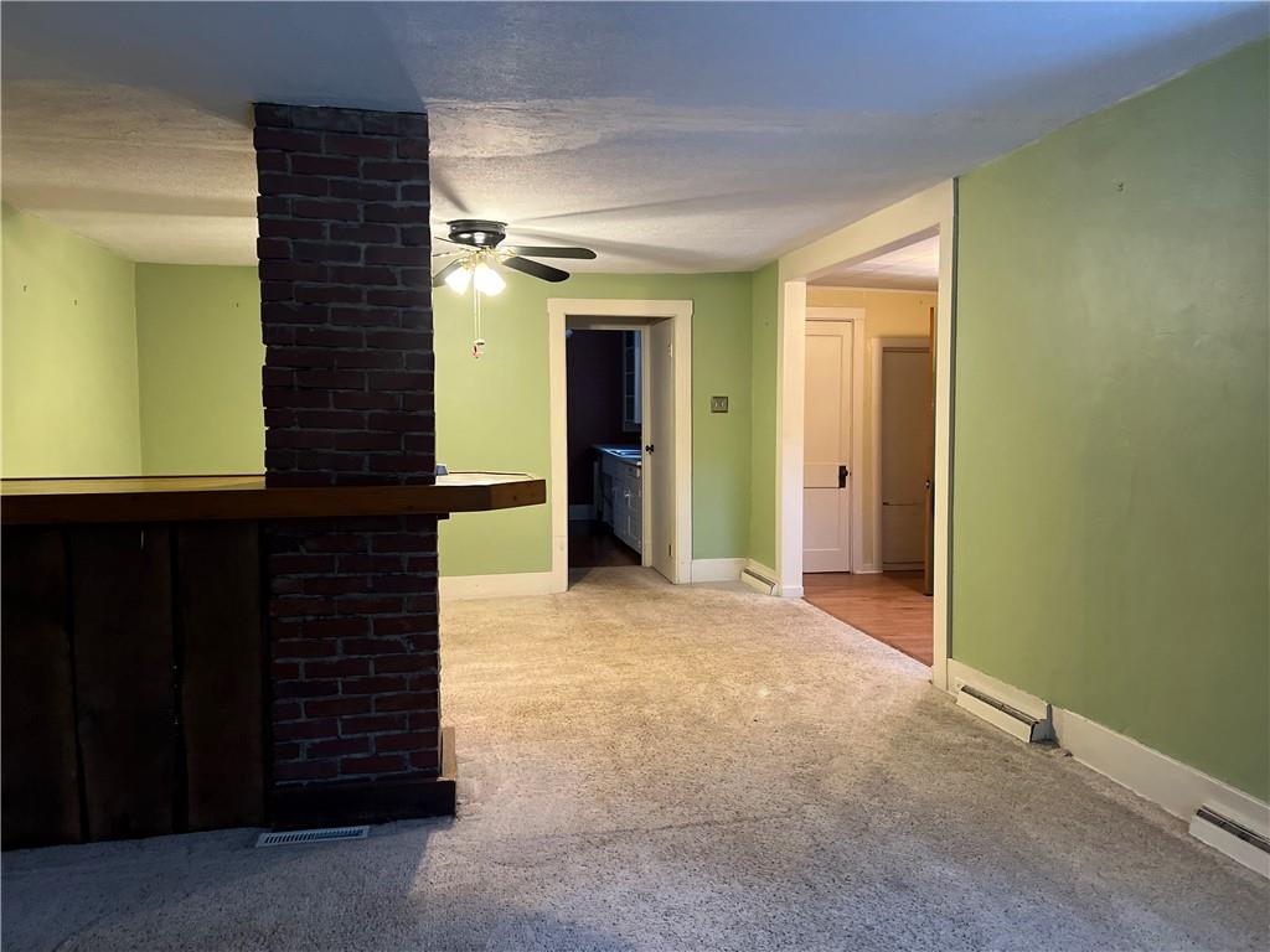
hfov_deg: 67.3
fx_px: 954
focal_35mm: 26
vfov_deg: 53.1
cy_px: 476
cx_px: 635
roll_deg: +0.8
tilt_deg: -5.1
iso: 400
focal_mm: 5.7
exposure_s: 1/60
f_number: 1.5
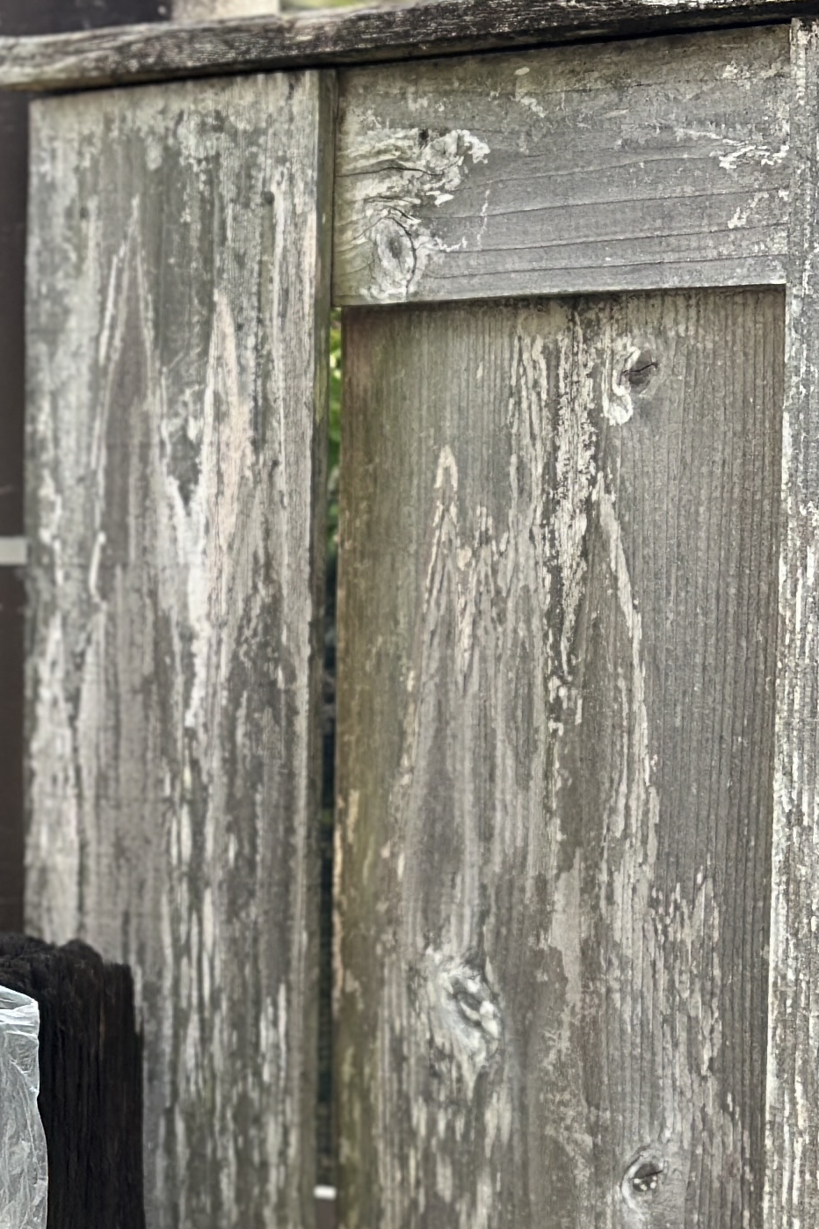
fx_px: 4914
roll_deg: -0.3
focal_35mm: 144
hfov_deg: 8.9
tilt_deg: -4.4
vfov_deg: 14.1
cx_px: -889
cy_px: 1036
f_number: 1.78
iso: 80
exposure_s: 1/524
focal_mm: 6.86
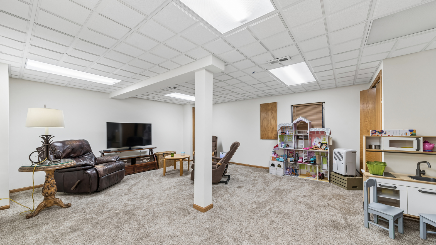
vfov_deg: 78.4
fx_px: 150
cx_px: 222
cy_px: 130
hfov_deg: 110.8
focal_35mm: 13
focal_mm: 12
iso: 200
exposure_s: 1/6
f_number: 10
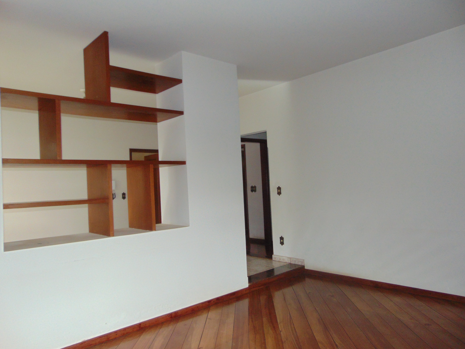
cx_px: 232
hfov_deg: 69.4
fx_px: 336
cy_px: 174
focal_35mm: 25
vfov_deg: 54.9
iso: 200
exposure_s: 1/30
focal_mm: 4.5
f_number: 3
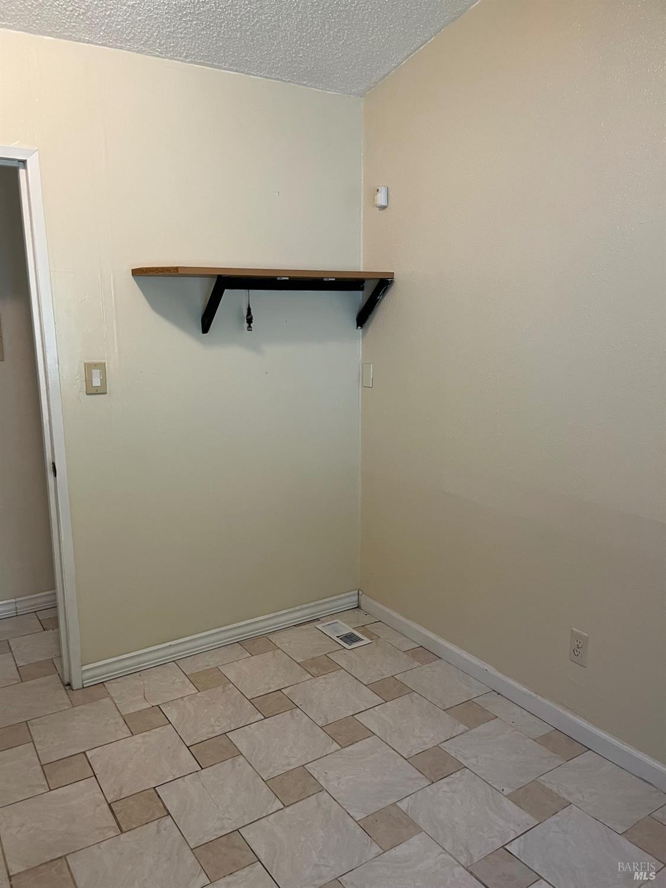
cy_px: 444
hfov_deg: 53.1
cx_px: 333
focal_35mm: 26
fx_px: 667
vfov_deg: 67.3
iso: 160
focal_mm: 5.1
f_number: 1.6
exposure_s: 1/60
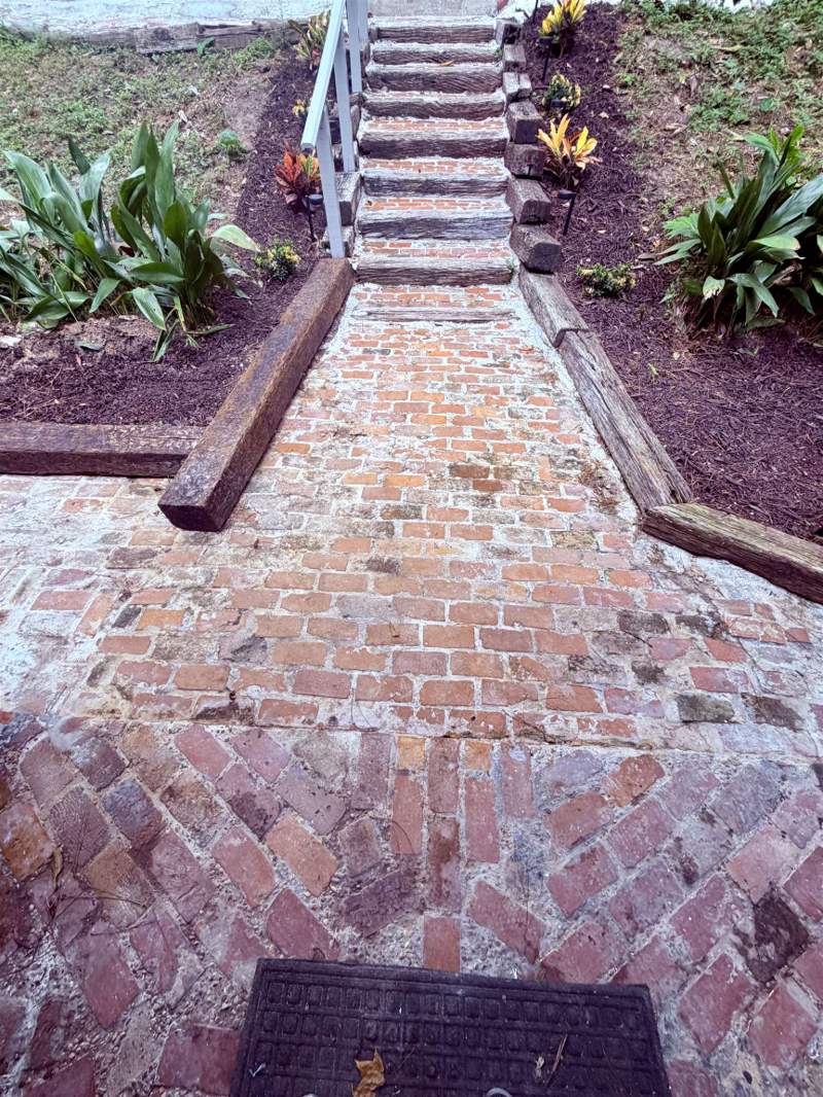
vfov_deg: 102.1
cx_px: 412
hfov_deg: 85.7
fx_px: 444
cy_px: 548
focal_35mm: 14
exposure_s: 1/121
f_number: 2.2
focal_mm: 2.22
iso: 100
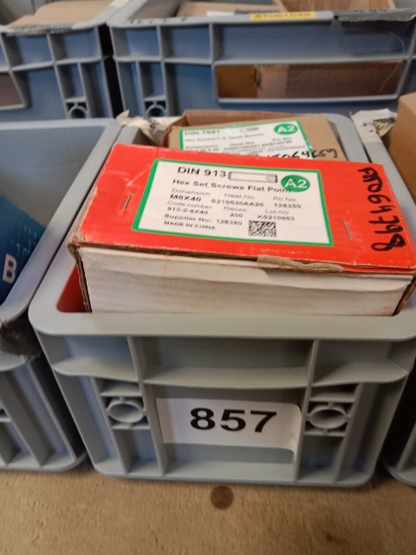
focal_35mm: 27
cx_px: 208
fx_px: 433
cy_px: 278
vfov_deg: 65.3
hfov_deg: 51.4
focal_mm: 3.65
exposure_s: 1/20
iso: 775
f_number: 2.2
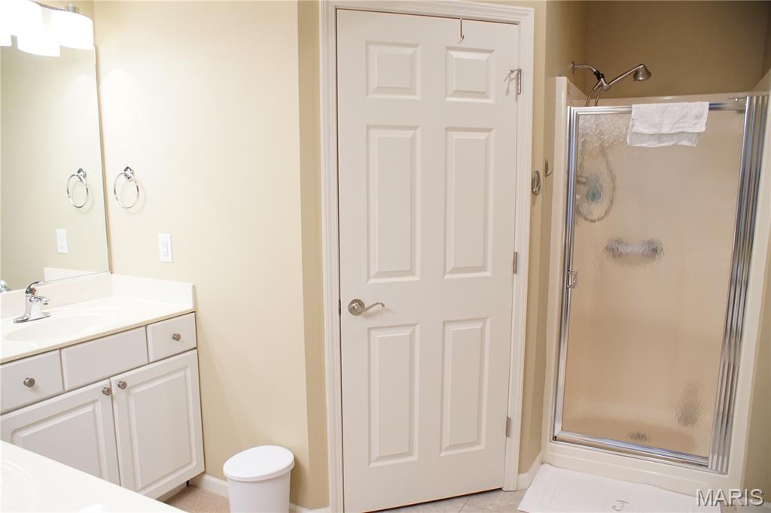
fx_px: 578
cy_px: 256
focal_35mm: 27
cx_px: 386
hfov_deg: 67.4
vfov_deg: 47.9
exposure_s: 1/60
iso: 1000
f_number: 3.5
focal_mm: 18
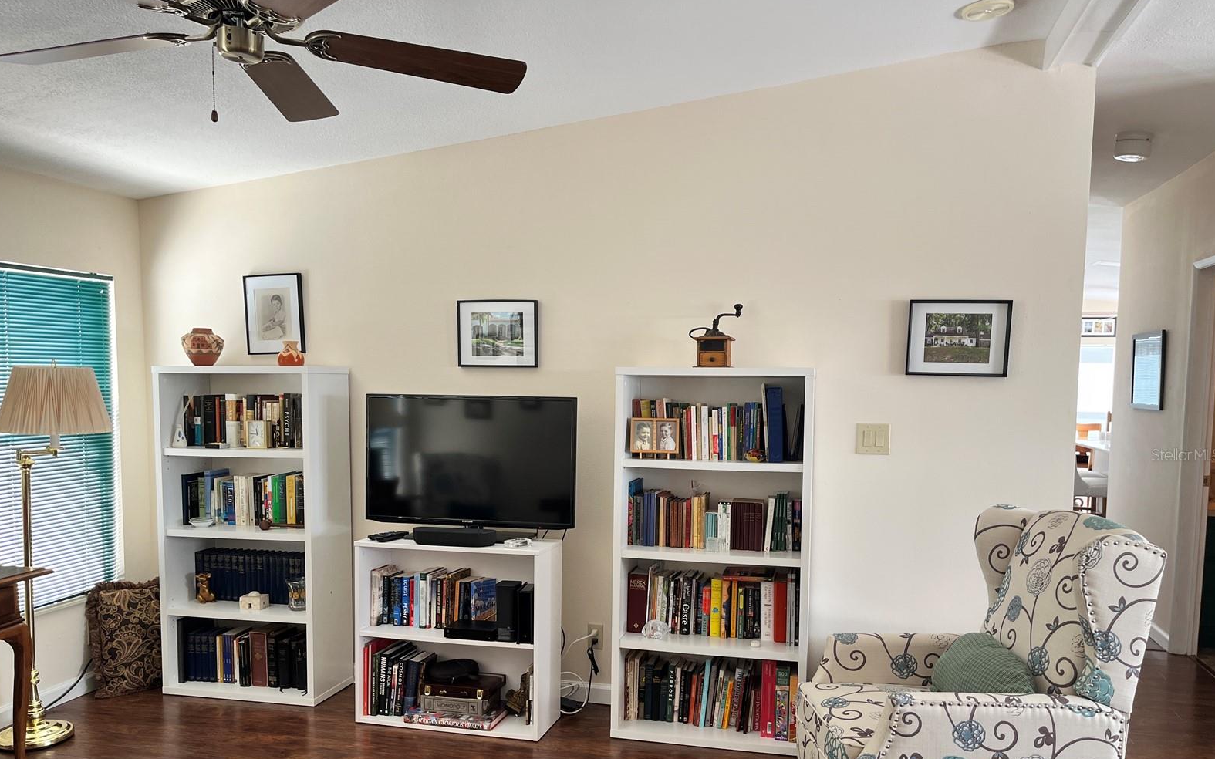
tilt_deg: -5.7
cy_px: 454
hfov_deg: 66.5
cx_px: 607
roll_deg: +0.0
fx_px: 927
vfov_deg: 44.3
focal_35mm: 28
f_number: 1.6
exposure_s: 1/122
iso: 80
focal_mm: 5.1
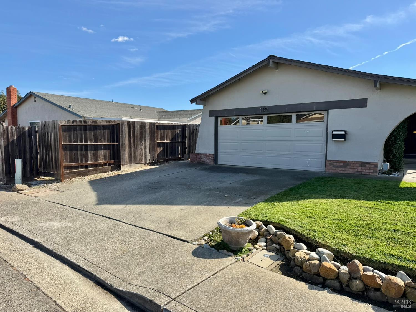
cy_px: 156
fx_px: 288
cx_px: 208
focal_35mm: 24
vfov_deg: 56.8
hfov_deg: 71.6
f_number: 1.78
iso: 80
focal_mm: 6.76
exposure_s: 1/3953
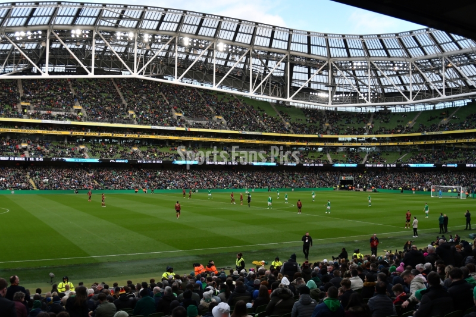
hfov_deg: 53.1
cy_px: 158
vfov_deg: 36.9
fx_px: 476
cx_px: 238
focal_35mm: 36
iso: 200
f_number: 3.5
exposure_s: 1/640
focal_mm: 18
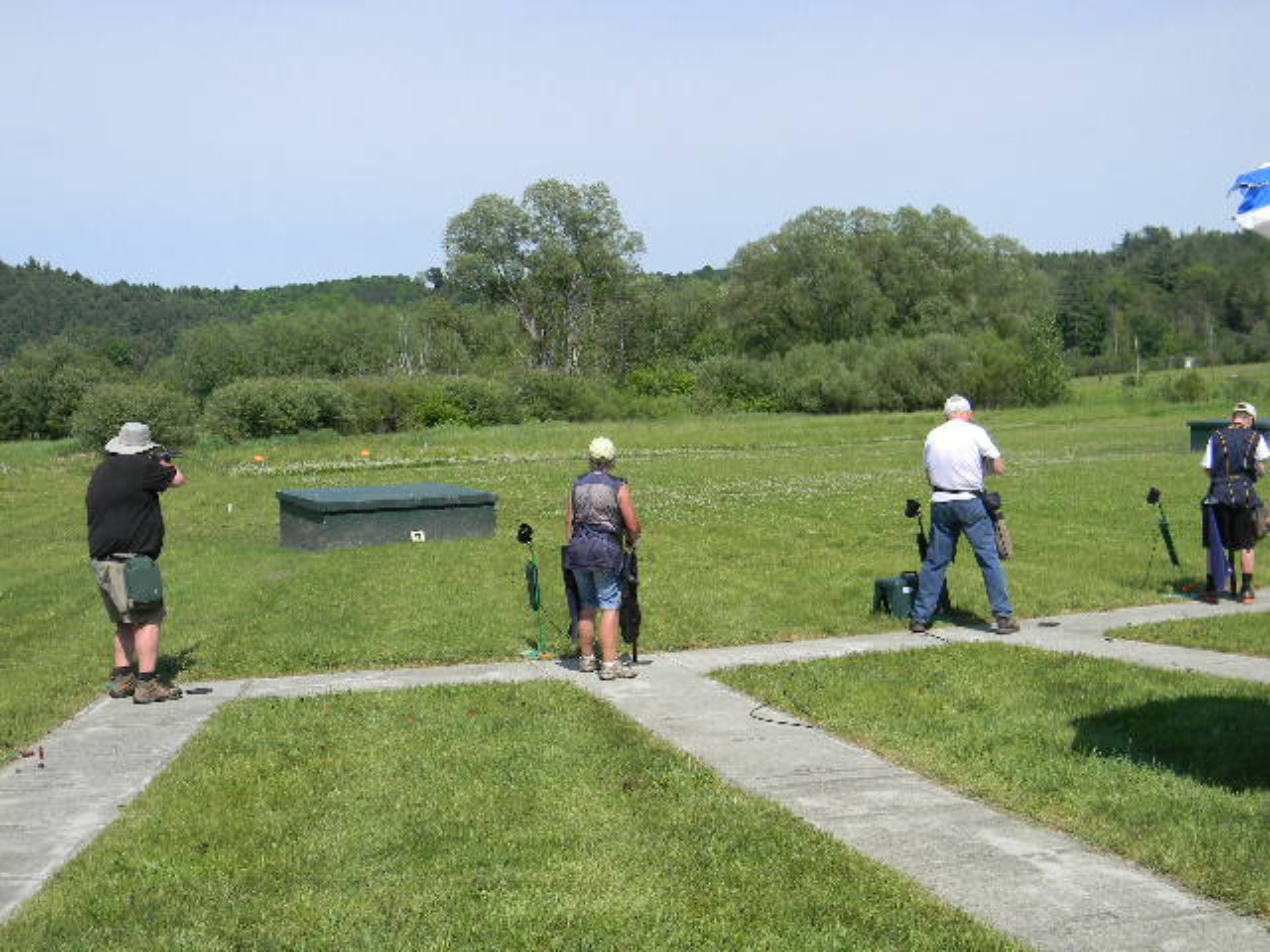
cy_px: 476
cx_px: 635
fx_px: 1724
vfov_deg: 30.9
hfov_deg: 40.4
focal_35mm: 47
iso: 80
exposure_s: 1/202
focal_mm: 8.6
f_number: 7.8
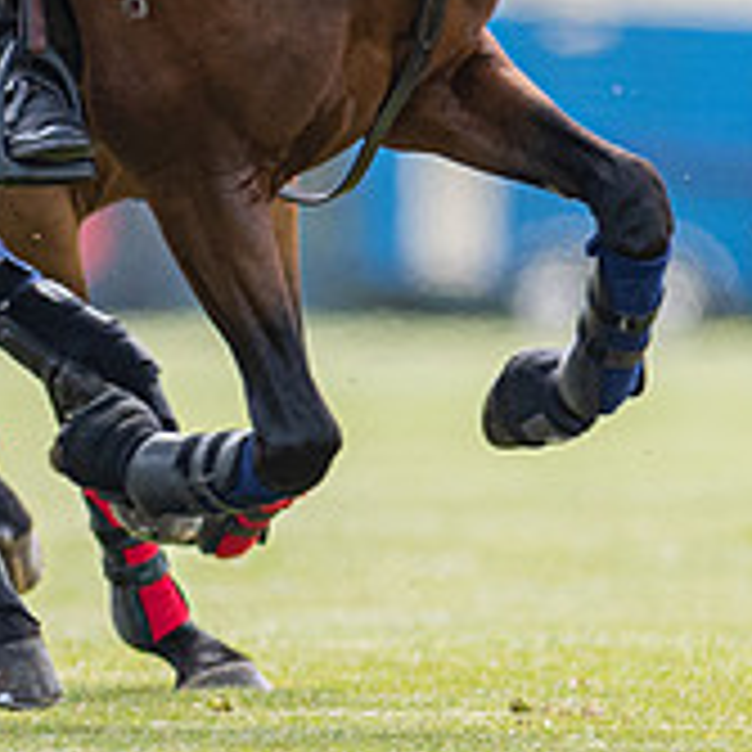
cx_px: 24
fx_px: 46084
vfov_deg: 0.9
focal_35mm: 1875
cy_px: 96
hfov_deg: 0.9
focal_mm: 300
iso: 400
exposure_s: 1/2000
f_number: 3.2
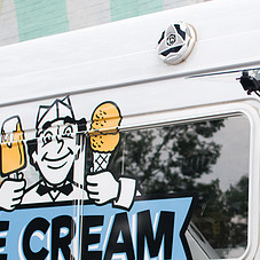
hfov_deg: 14.9
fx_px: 969
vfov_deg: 15.2
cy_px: 203
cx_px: 277
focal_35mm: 114
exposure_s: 1/60
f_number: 3.2
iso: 200
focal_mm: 35
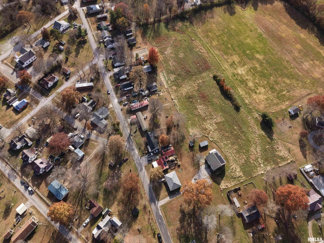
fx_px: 225
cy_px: 122
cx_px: 162
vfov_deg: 56.8
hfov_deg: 71.6
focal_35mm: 24
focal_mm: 8.67
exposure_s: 1/60
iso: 120
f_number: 1.8
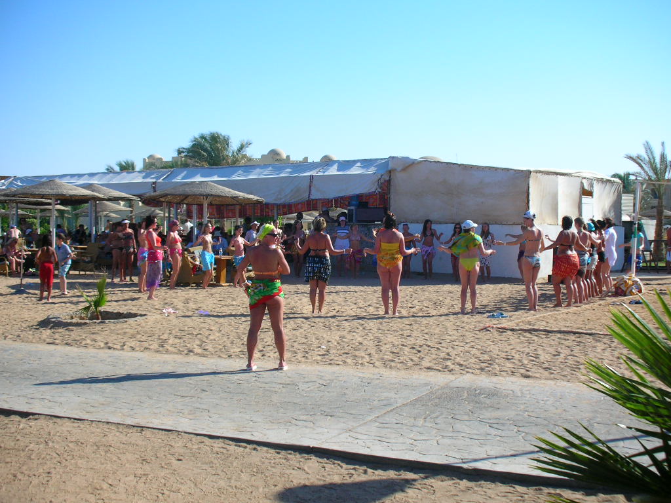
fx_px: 1027
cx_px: 336
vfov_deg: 27.5
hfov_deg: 36.2
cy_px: 252
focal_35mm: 53
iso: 50
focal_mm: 8.8
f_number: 10.5
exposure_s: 1/61
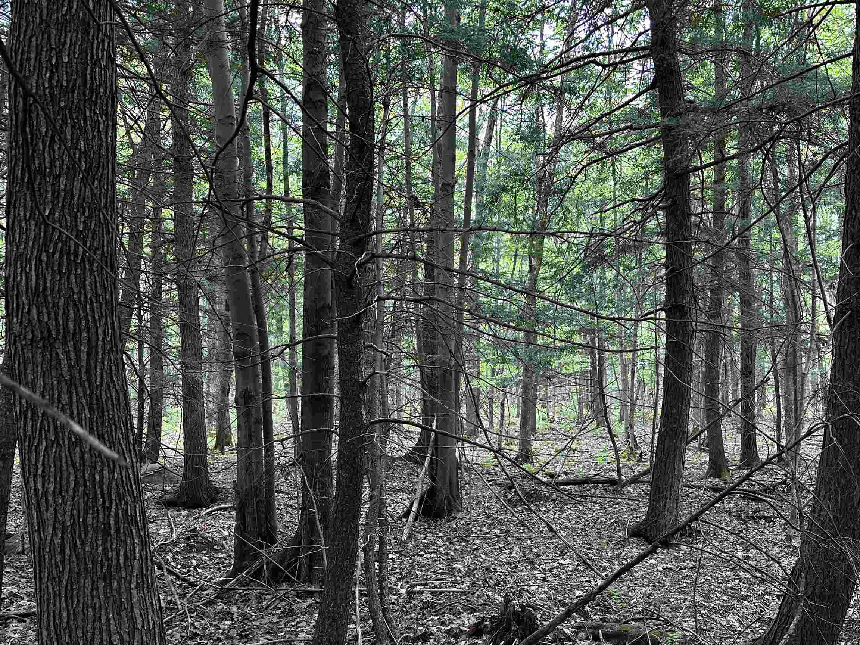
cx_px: 458
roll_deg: +0.1
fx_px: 795
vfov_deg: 43.9
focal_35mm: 32
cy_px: 386
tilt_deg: +0.2
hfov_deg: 56.8
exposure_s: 1/121
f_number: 1.78
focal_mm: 6.86
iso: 125
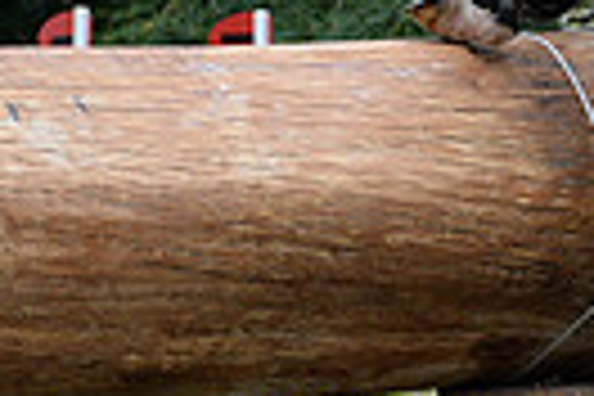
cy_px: 63
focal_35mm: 572
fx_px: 9437
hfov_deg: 3.6
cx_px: 1184
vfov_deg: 2.4
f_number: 8
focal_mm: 130
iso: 2000
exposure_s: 1/1000
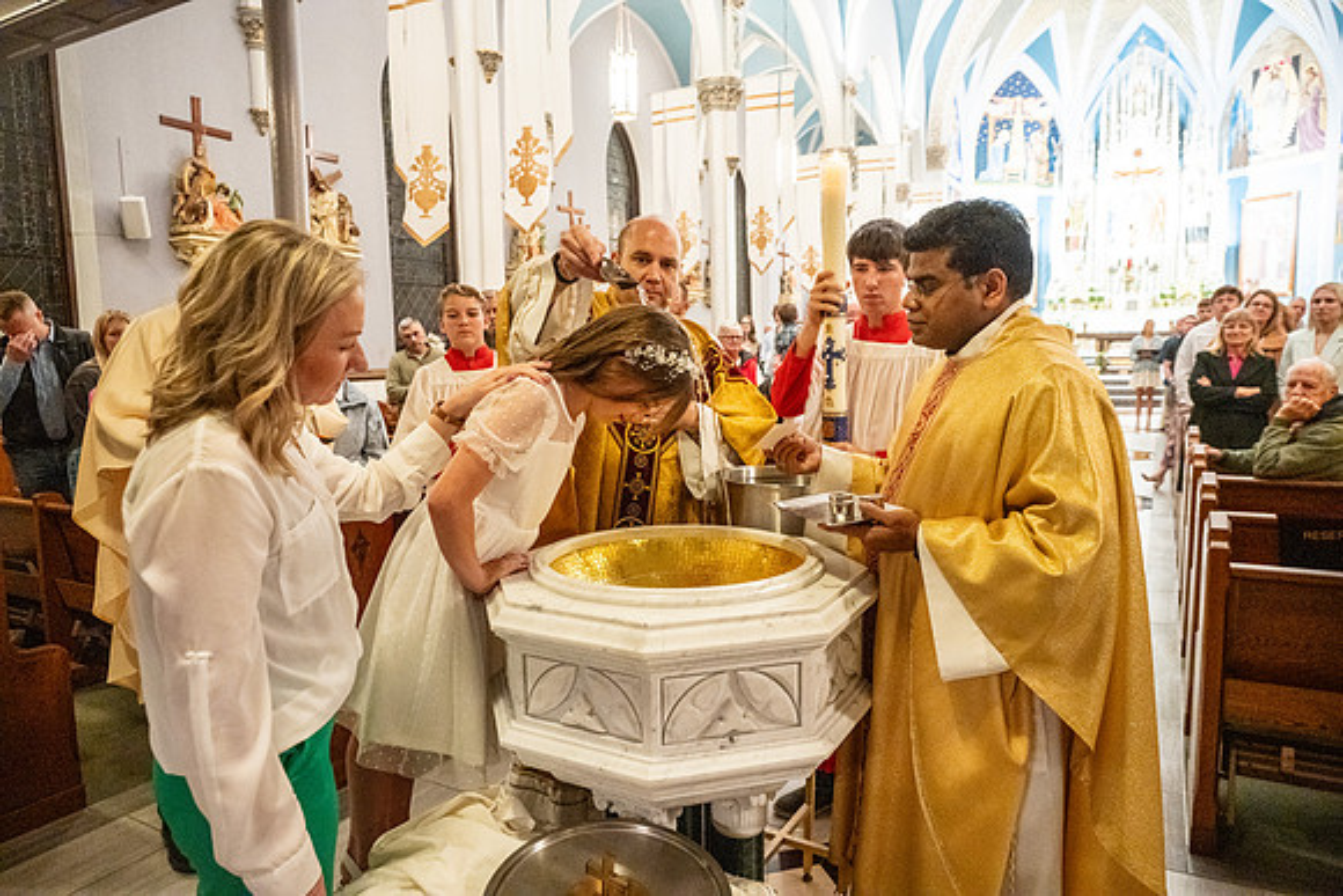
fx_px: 896
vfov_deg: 53.2
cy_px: 448
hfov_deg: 73.7
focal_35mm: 24
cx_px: 672
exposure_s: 1/60
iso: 5000
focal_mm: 24
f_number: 4.5
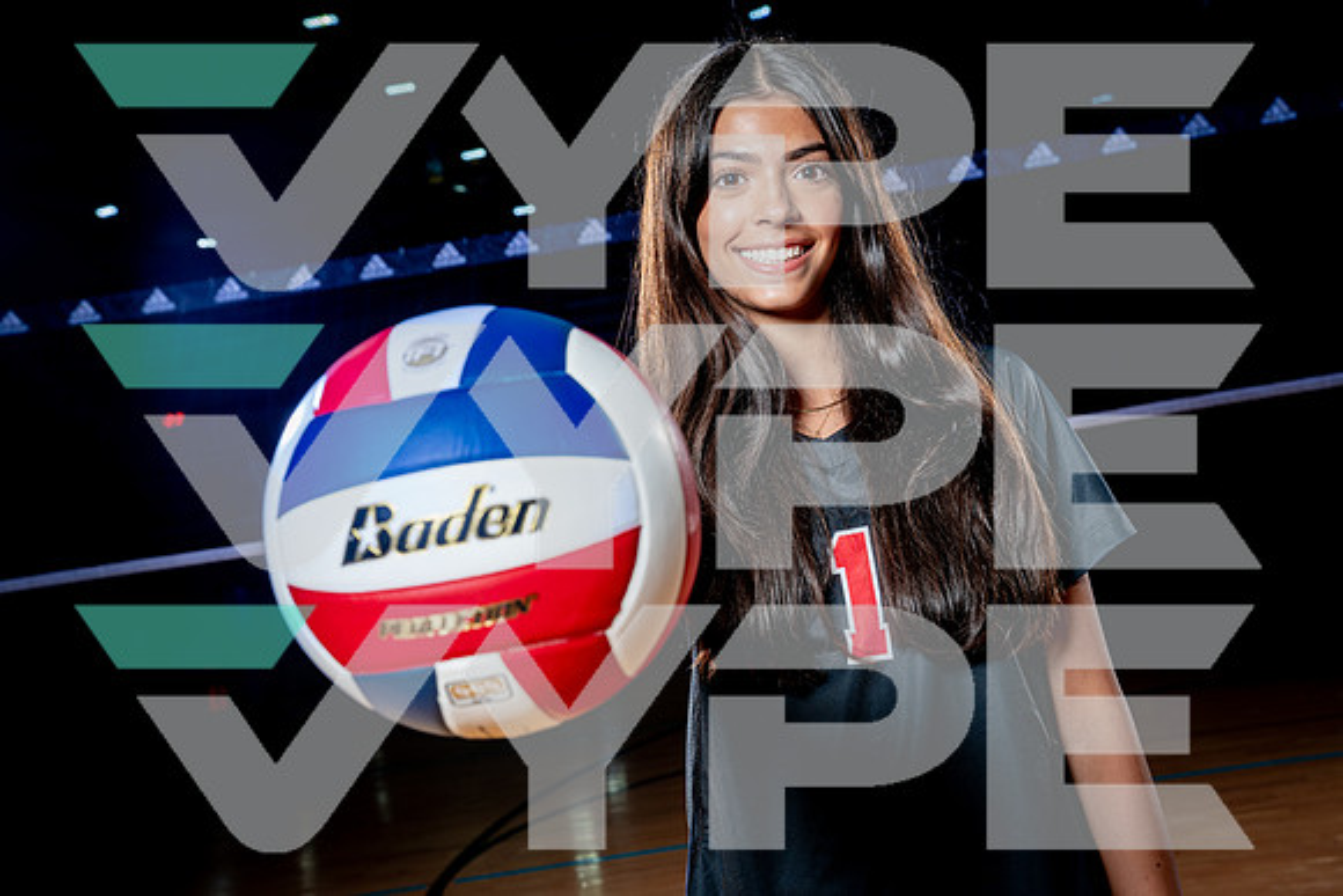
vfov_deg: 25.7
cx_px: 672
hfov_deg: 37.7
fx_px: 1964
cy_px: 448
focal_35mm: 53
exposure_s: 1/250
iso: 250
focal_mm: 51
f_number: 8
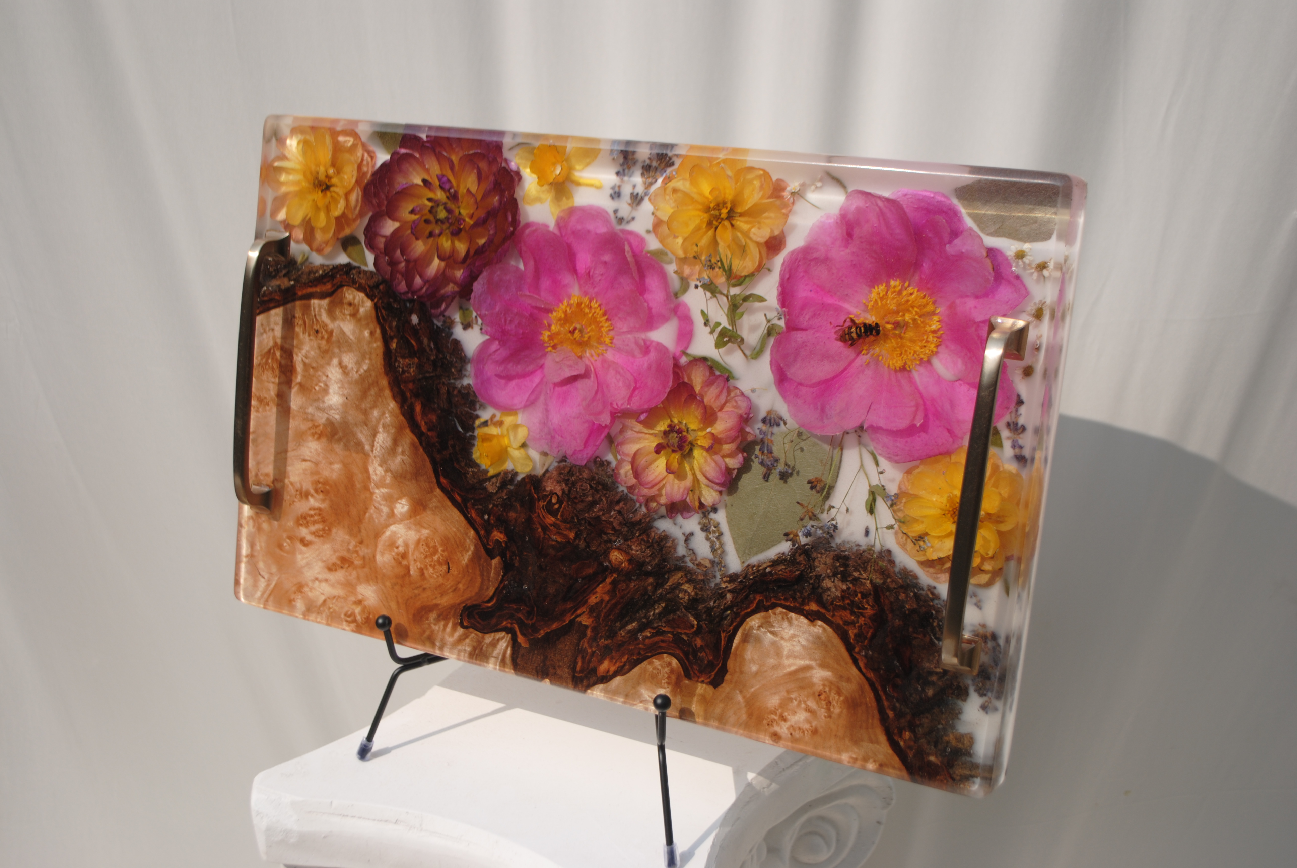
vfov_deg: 32.0
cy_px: 434
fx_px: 1515
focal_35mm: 42
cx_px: 648
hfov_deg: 46.3
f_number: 4.5
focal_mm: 28
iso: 100
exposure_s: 1/1250
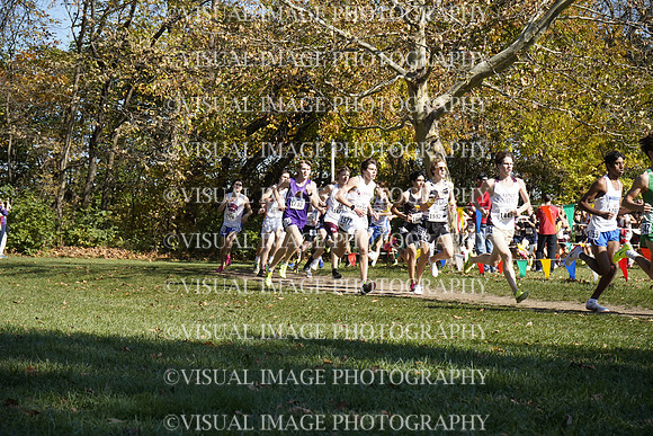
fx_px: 1270
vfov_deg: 19.5
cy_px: 218
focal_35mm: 70
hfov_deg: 28.8
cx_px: 326
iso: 1600
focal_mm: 70
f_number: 7.1
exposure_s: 1/2500
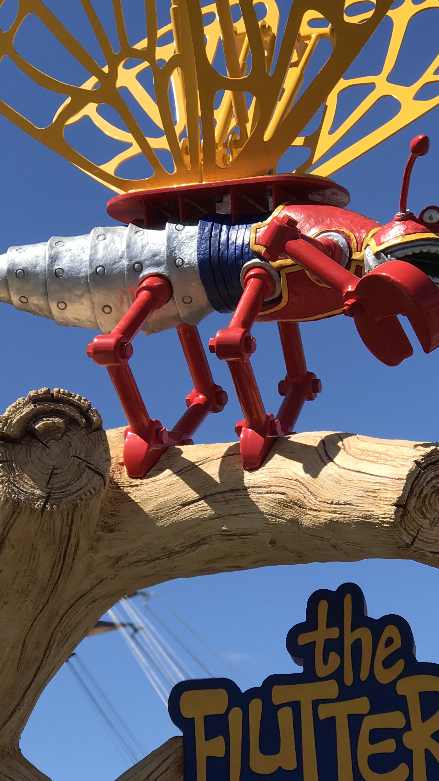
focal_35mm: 104
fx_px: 2153
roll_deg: +1.4
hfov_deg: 11.6
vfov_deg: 20.5
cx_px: 303
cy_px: 528
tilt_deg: +17.2
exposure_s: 1/870
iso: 20
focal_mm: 6.6
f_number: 2.8
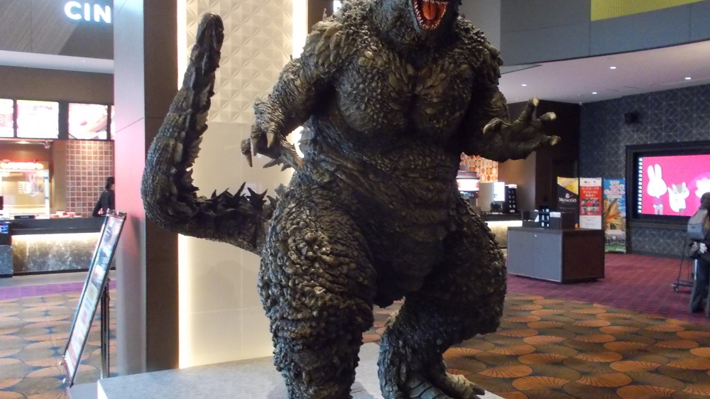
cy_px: 207
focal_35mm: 34
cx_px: 374
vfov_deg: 34.6
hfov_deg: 58.0
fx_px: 640
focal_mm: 4.6
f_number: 3.2
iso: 800
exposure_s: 1/25
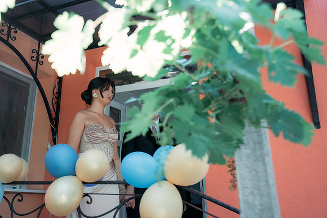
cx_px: 122
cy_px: 87
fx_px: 348
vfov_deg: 34.7
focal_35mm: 38
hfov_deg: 49.9
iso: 250
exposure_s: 1/500
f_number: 2.8
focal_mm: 30
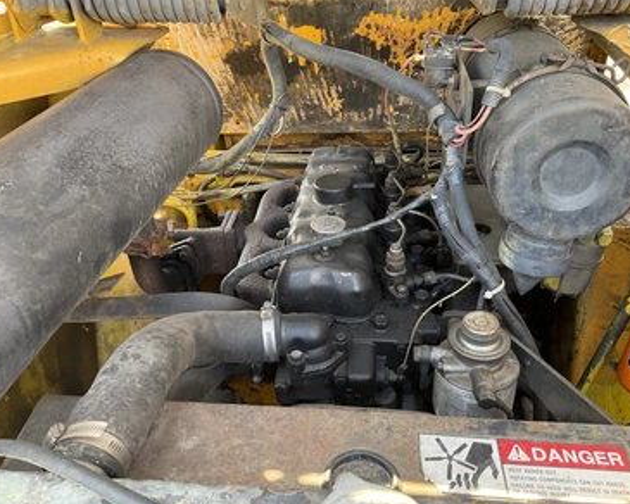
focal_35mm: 31
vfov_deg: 47.1
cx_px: 324
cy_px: 255
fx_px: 578
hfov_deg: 57.2
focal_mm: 3
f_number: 1.8
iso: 64
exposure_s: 1/89
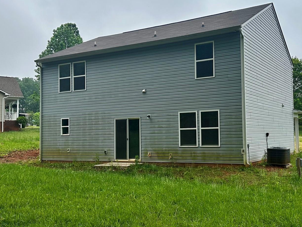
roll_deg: +0.3
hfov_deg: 46.4
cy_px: 117
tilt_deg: +3.5
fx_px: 349
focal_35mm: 40
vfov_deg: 36.0
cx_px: 186
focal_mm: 6.86
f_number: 1.78
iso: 80
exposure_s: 1/1256
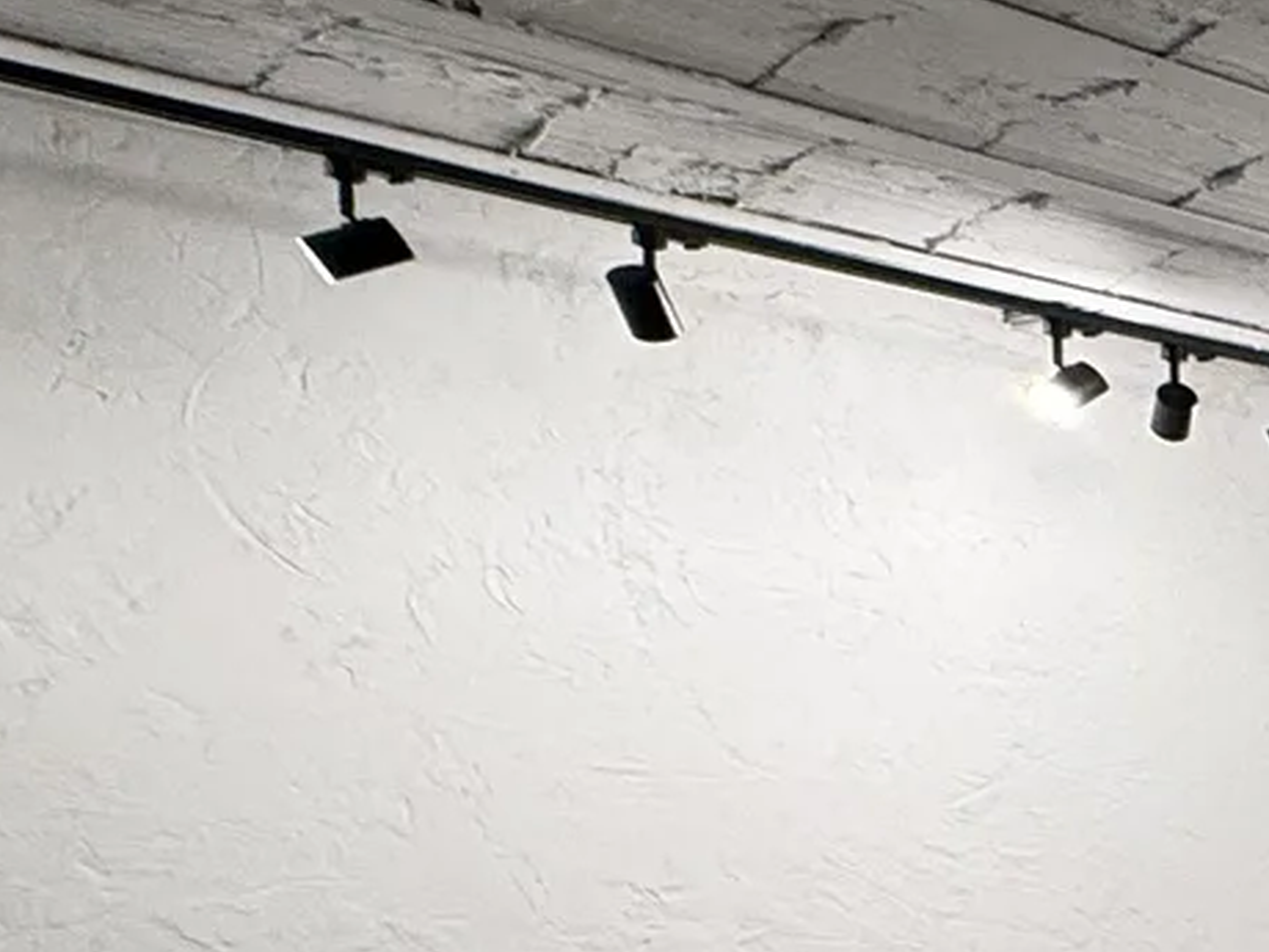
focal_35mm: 67
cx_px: 2905
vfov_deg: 20.7
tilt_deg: -2.2
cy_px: 1084
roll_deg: -0.1
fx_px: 2456
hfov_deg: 16.1
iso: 160
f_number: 2.2
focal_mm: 2.22
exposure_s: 1/100
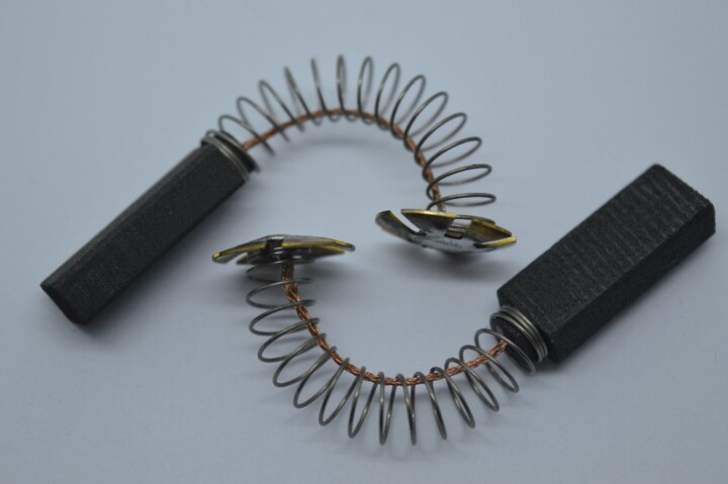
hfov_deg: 24.6
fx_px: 1667
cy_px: 242
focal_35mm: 82
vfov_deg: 16.5
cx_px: 364
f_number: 5.6
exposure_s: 1/125
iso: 360
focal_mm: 55
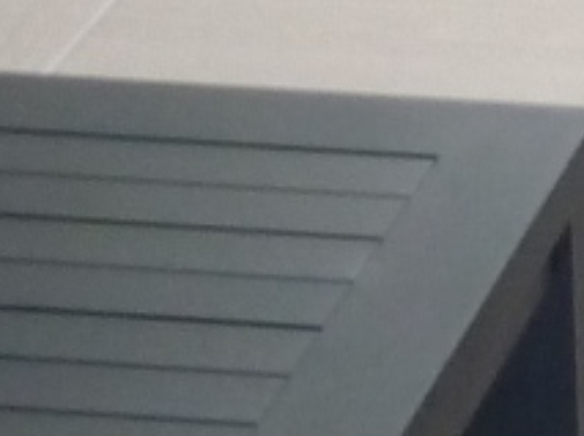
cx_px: 1165
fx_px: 4564
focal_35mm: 271
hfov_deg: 7.1
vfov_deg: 5.0
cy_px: -1124
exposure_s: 1/30
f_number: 2.9
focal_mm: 5.9
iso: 250
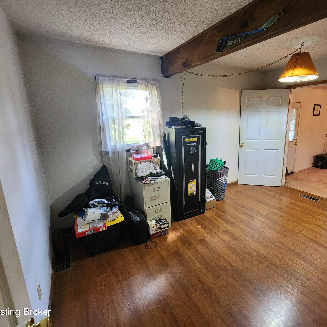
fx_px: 171
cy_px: 157
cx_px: 189
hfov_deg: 86.8
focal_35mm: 16
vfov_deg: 87.4
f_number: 2.2
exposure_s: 1/40
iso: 320
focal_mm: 2.2
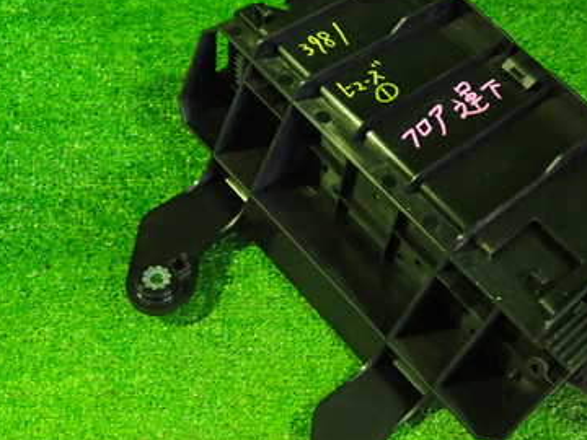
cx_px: 391
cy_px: 213
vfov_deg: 29.1
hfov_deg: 37.8
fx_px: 848
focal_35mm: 50
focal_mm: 5.4
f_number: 2.3
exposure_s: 1/20
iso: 800
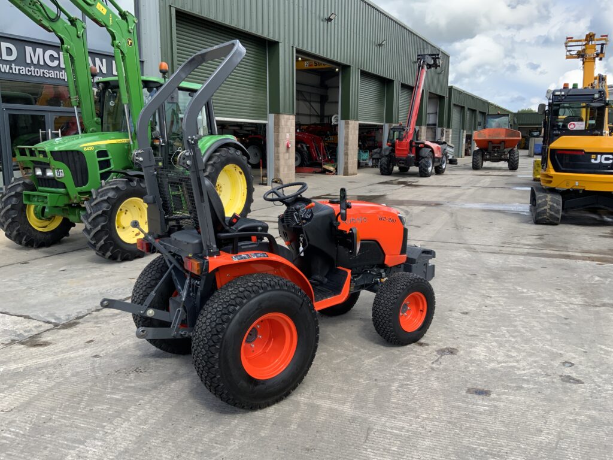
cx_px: 306
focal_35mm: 29
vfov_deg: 48.2
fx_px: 514
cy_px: 230
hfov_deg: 61.7
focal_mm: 3
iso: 16
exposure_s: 1/674
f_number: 1.8
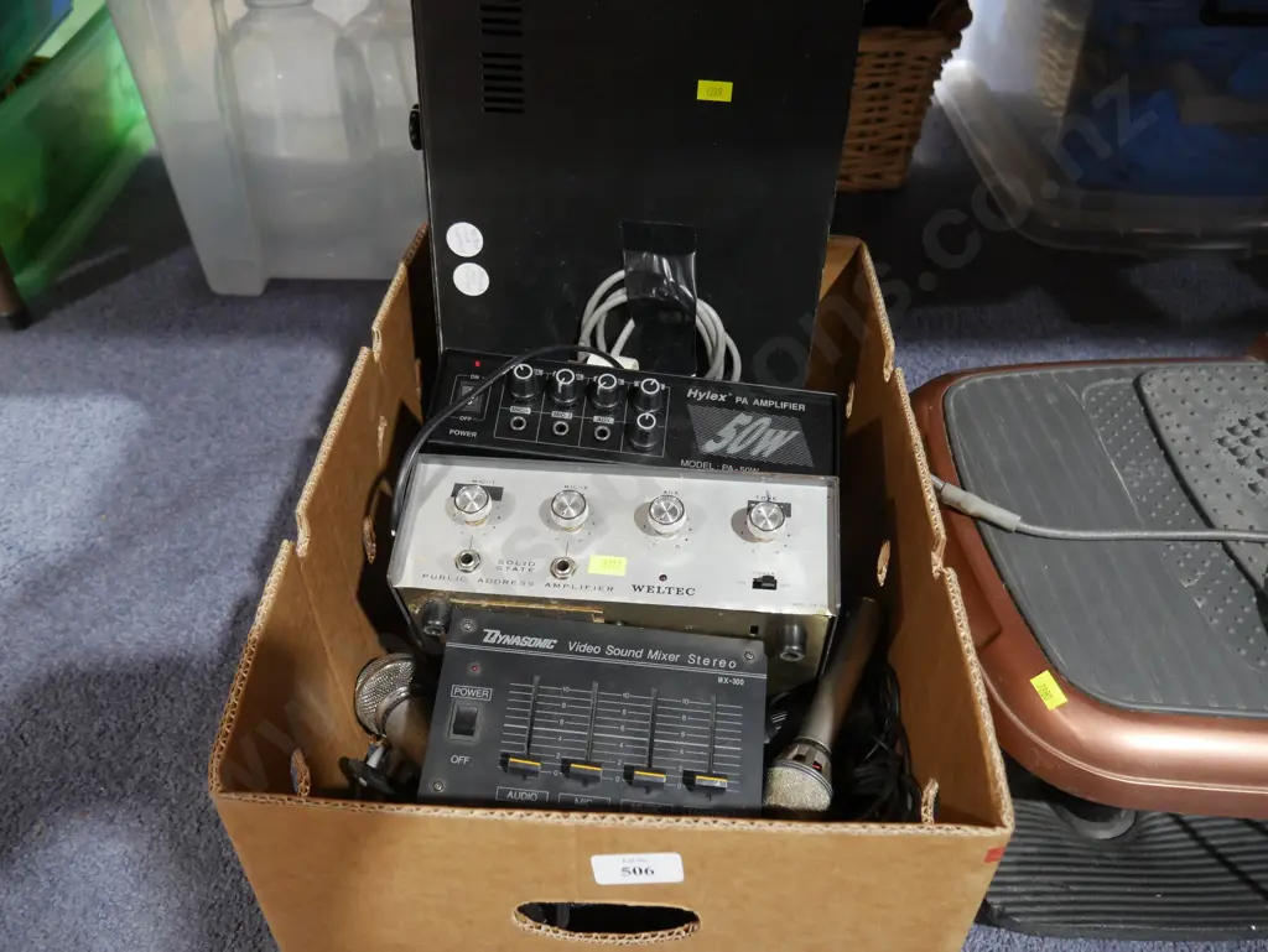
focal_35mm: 28
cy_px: 476
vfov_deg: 49.8
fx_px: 1026
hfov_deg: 63.4
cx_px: 634
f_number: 3.5
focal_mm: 14
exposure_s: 1/60
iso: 1250
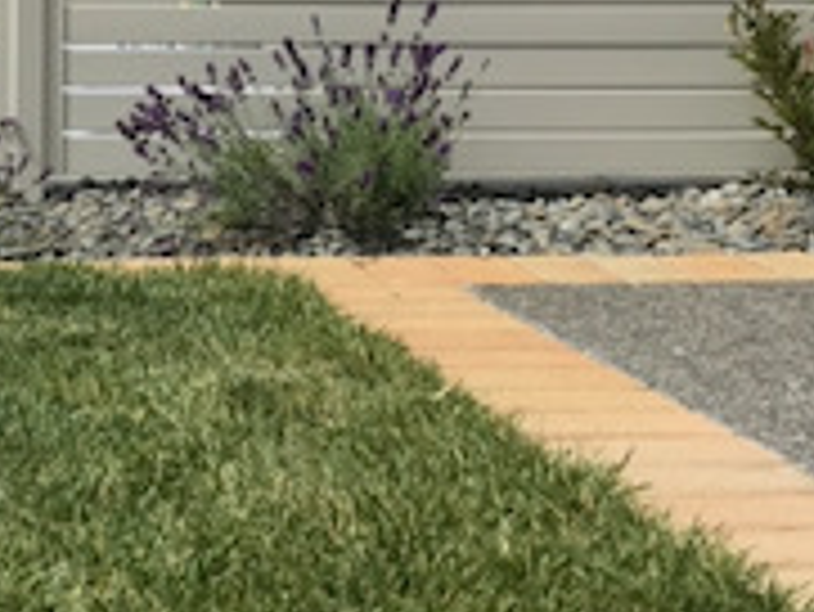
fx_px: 2330
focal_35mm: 99
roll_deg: -0.1
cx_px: 76
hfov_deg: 19.4
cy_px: -18
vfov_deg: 14.7
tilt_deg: -5.1
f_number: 1.8
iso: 20
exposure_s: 1/4000
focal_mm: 3.99
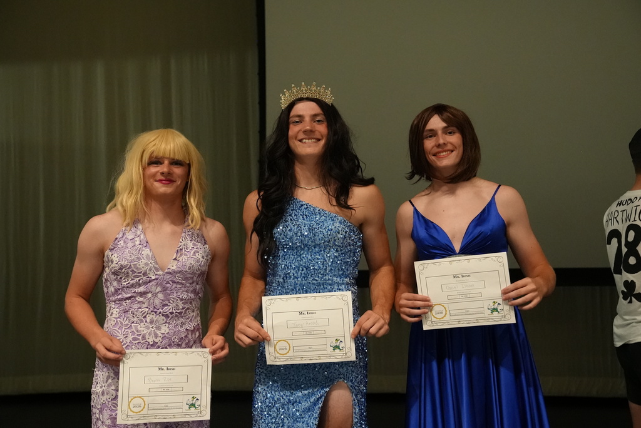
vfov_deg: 29.3
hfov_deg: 42.7
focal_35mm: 46
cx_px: 320
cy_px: 214
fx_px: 819
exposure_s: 1/160
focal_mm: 46
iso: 12800
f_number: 3.2
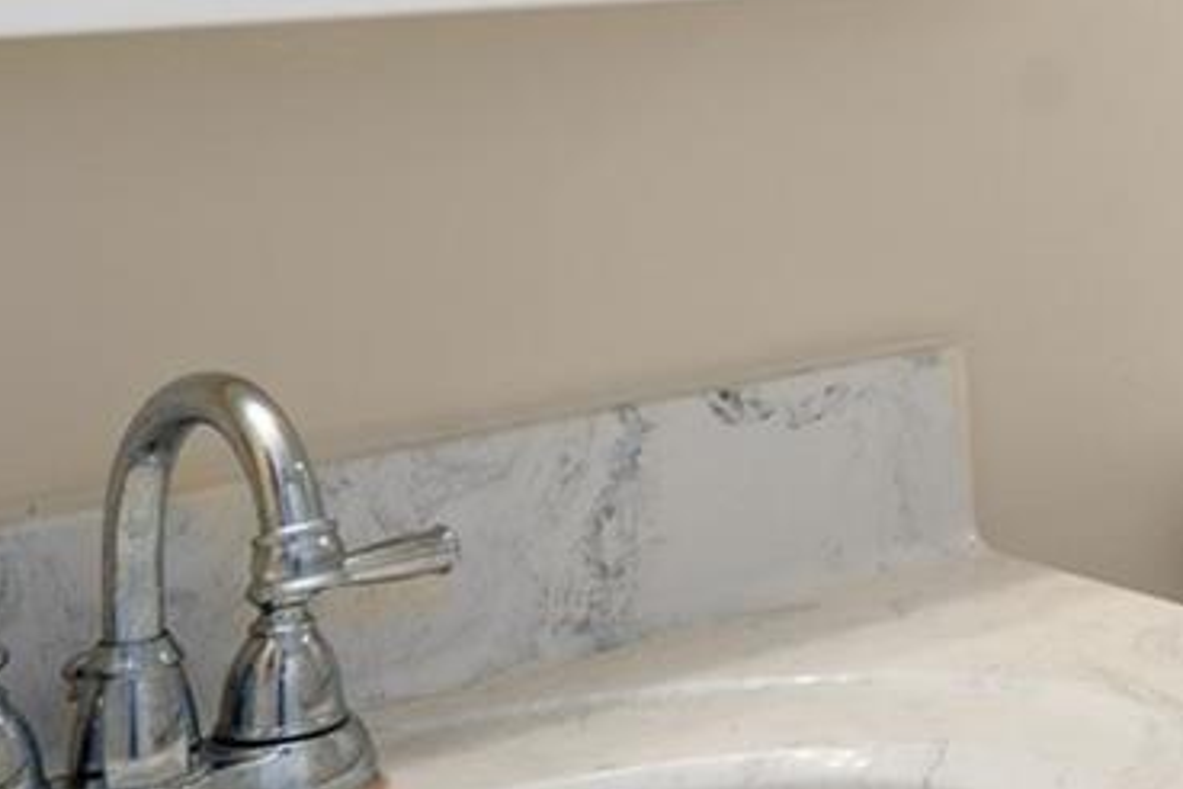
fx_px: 2563
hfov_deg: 20.4
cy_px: -90
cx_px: 1975
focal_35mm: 78
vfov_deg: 16.9
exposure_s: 1/5
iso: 320
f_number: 8
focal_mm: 18
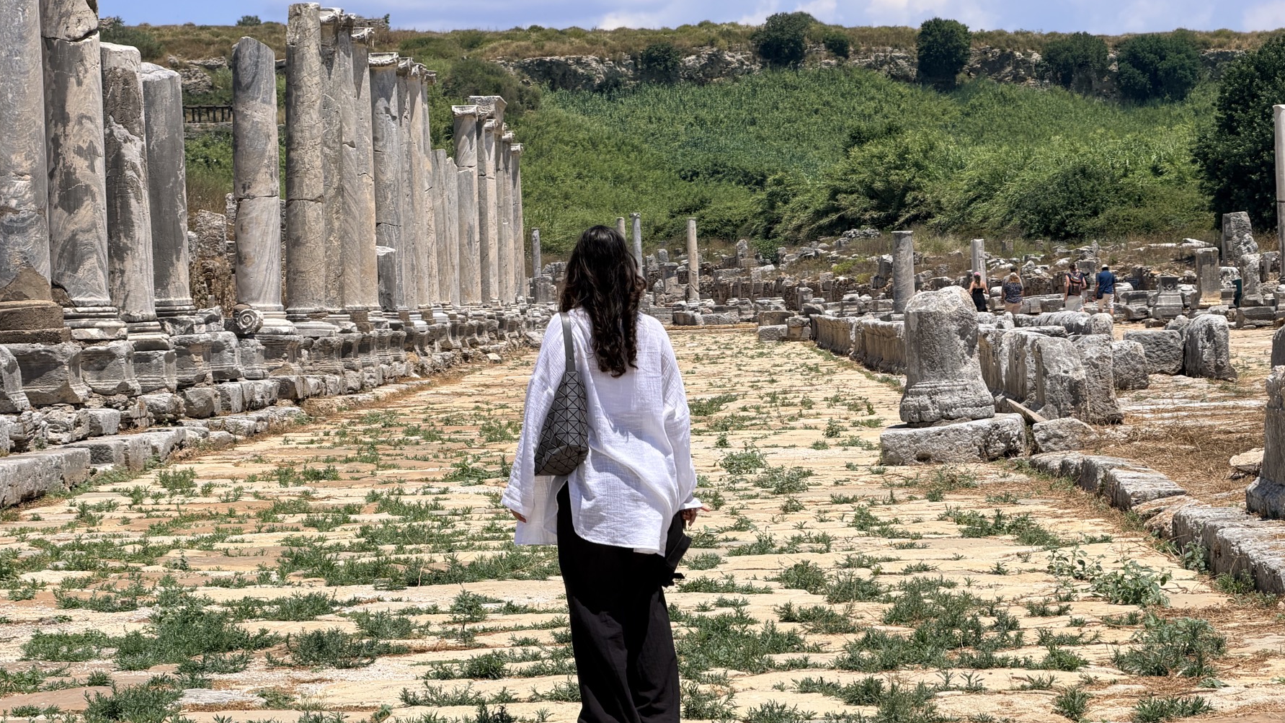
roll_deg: +2.5
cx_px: 638
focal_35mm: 110
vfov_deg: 11.0
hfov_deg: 19.5
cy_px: 389
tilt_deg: +0.4
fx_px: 3748
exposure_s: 1/928
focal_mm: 16.89
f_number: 2.8
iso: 20
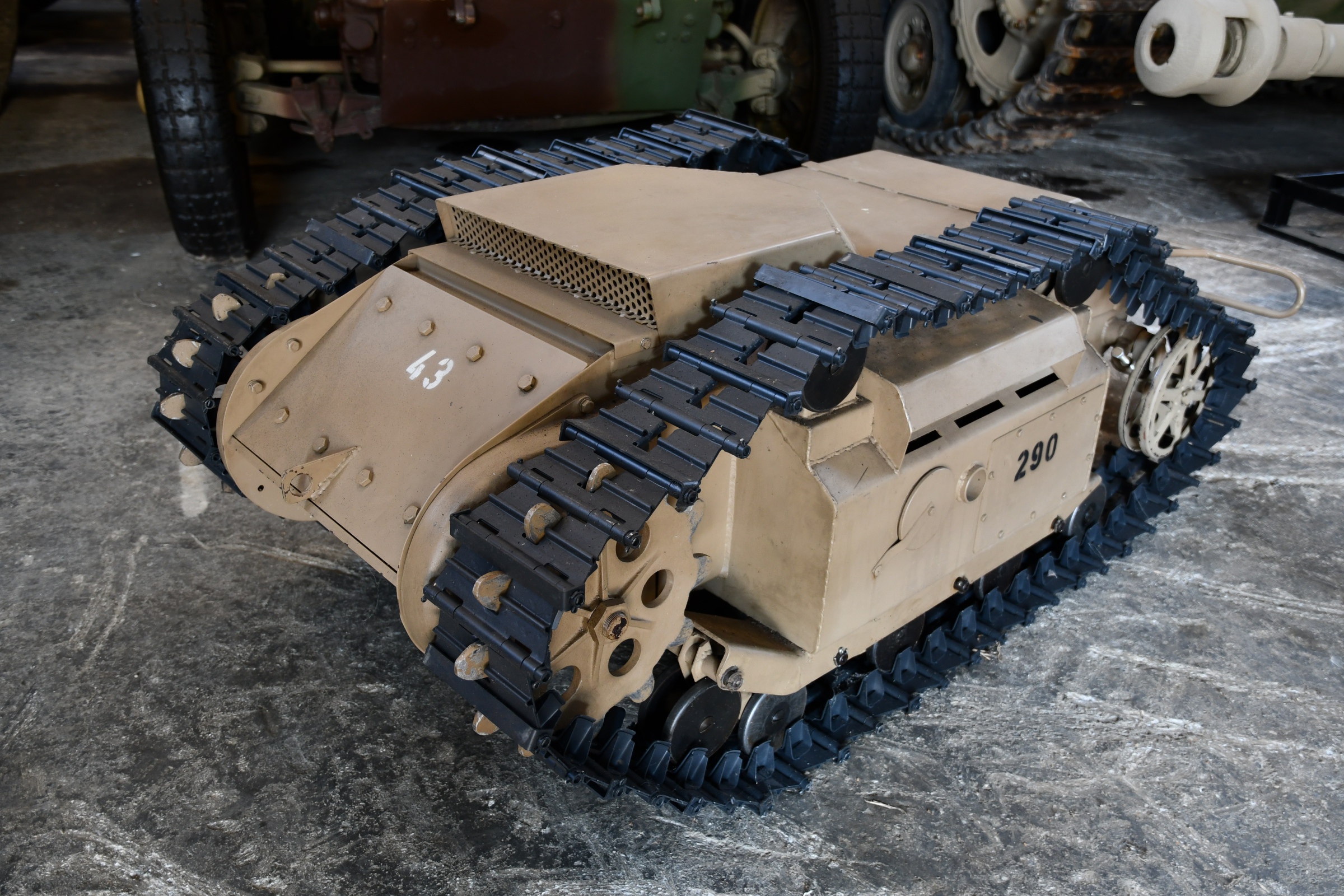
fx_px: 1120
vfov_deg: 43.6
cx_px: 672
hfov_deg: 61.9
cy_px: 448
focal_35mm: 30
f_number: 3
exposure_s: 1/40
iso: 400
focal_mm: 20
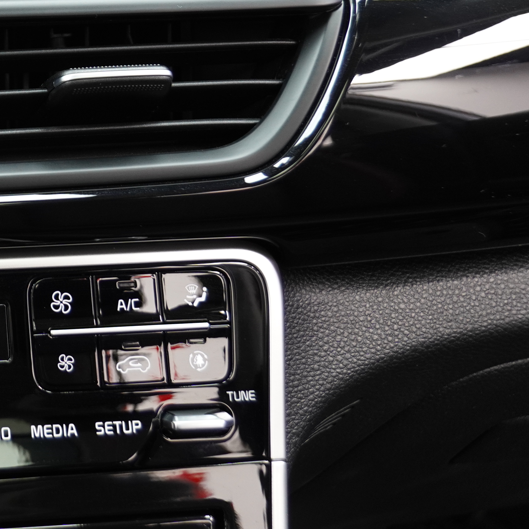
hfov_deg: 21.1
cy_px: 65
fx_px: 1245
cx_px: -213
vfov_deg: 23.4
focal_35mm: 72
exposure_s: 1/50
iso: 640
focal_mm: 20
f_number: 2.8
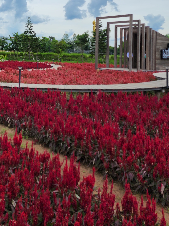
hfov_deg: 32.6
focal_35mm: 43
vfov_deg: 41.8
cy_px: 43
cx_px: 31
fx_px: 280
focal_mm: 6.4
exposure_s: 1/1096
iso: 12
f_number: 1.8
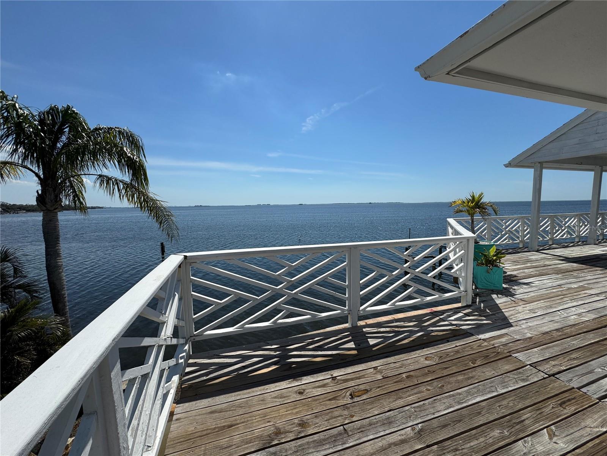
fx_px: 245
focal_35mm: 14
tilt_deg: -5.7
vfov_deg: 85.7
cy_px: 228
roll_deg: +0.4
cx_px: 304
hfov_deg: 102.1
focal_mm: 2.22
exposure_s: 1/3906
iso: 40
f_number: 2.2
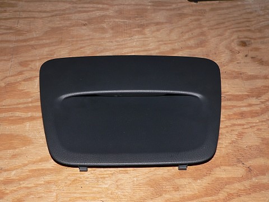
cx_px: 134
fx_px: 474
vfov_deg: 24.0
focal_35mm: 61
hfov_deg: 31.7
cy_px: 101
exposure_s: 1/60
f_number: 2.8
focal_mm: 10.1
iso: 100
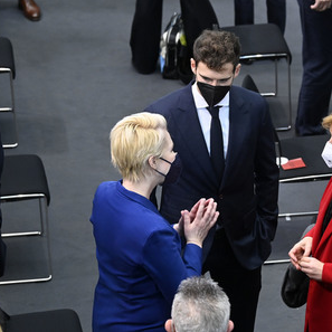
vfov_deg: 12.3
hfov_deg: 12.3
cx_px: 208
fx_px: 1541
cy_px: 165
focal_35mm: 142
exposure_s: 1/320
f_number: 5.6
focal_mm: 110
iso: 8000
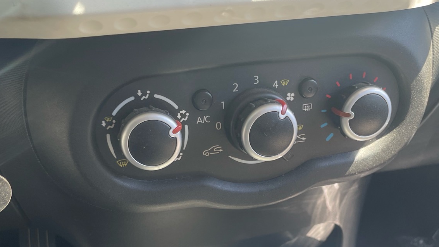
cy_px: 208
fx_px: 524
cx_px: 234
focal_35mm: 45
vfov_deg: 25.9
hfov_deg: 45.5
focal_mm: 4.2
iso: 32
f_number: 1.6
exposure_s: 1/121
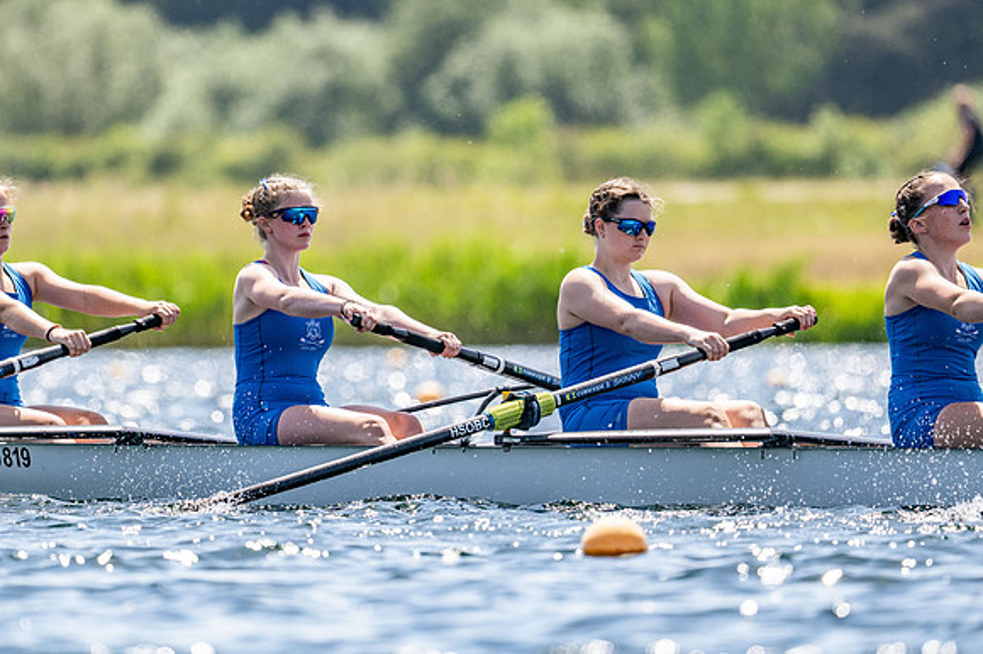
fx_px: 16373
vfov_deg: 2.3
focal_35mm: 600
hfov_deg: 3.4
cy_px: 327
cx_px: 492
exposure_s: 1/2500
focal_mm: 400
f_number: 4.5
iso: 250
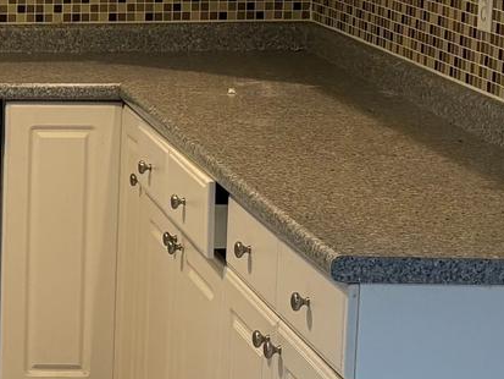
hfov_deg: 14.3
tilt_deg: -9.5
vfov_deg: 11.5
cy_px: 115
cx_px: -242
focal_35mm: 129
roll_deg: +0.1
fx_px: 1879
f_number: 1.6
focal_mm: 5.96
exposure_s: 1/60
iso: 125
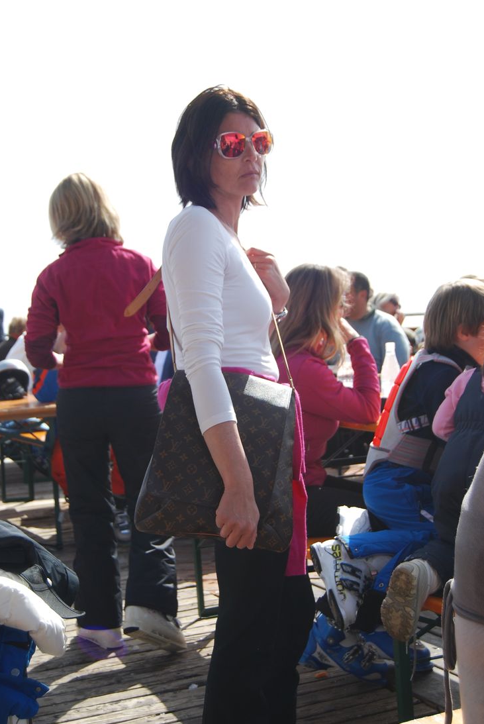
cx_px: 219
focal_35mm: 56
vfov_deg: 35.6
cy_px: 370
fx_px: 1127
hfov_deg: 24.2
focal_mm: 34
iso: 200
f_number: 4.5
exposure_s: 1/640
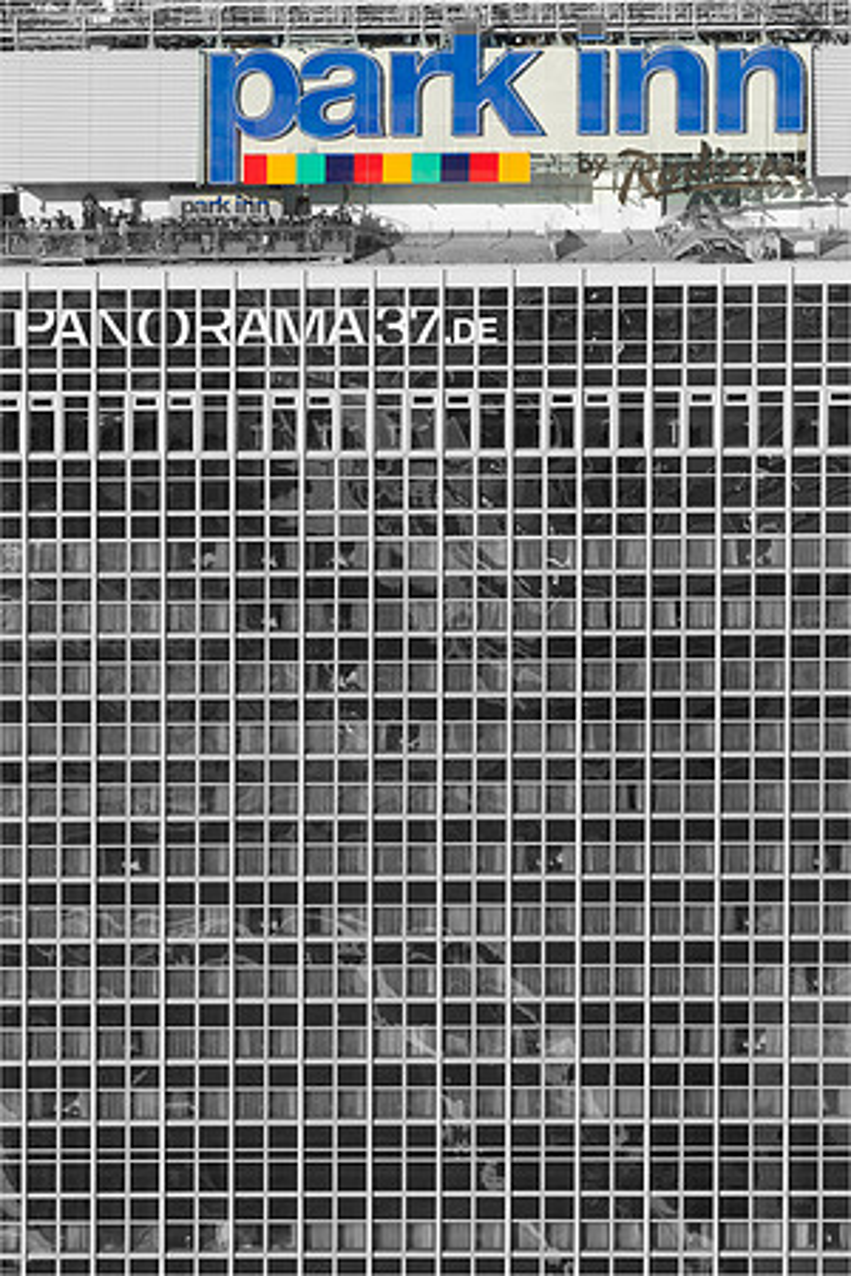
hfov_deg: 6.9
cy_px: 638
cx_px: 426
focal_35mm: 200
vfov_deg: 10.3
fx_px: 7091
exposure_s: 1/160
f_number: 6.3
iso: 100
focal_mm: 200
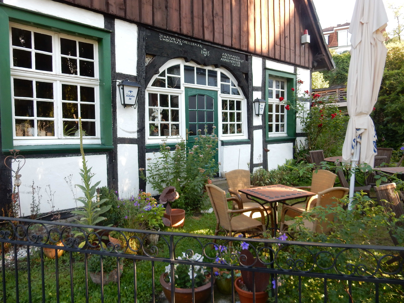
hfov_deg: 69.4
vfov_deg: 54.9
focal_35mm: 25
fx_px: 292
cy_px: 152
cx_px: 202
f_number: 3.7
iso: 125
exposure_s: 1/60
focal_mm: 4.5
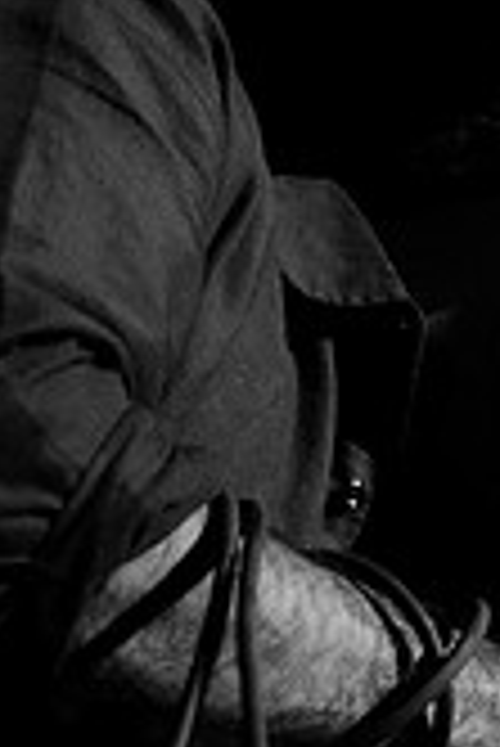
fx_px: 3799
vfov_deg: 11.2
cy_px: 688
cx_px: 527
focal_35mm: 183
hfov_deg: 7.5
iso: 1600
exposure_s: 1/250
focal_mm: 35
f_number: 2.8
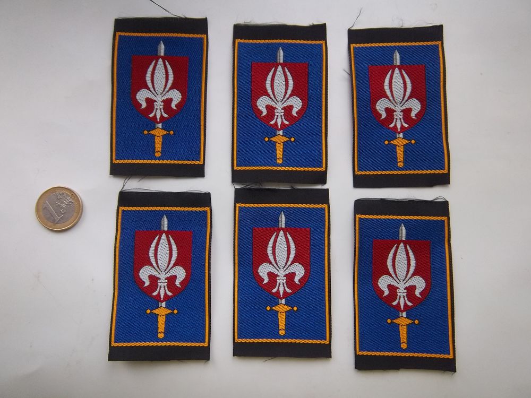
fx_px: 430
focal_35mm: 28
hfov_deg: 63.4
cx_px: 266
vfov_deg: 49.7
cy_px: 199
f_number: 3.5
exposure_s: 1/30
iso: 99
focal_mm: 5.05
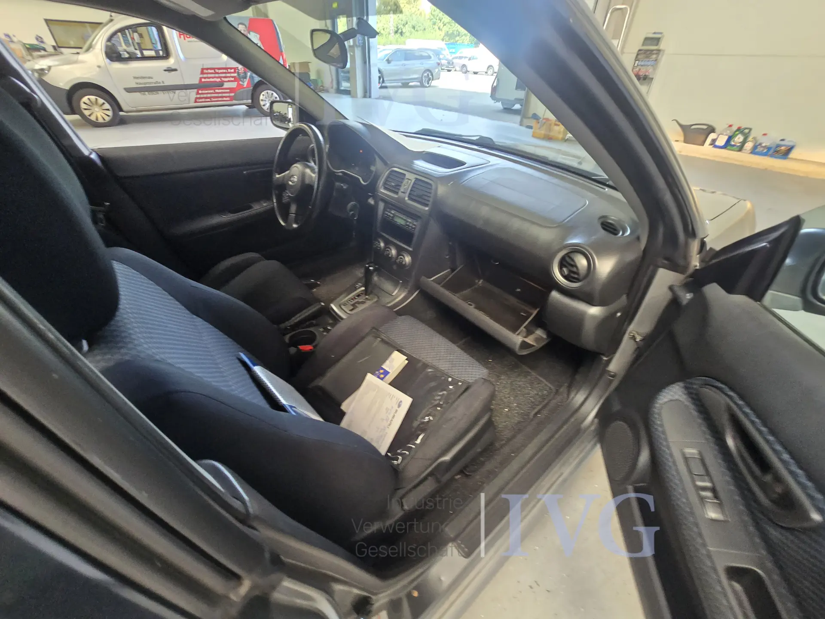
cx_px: 412
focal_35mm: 13
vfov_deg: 89.9
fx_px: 310
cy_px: 310
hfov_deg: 106.2
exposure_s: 1/50
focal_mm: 2.2
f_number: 2.2
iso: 250
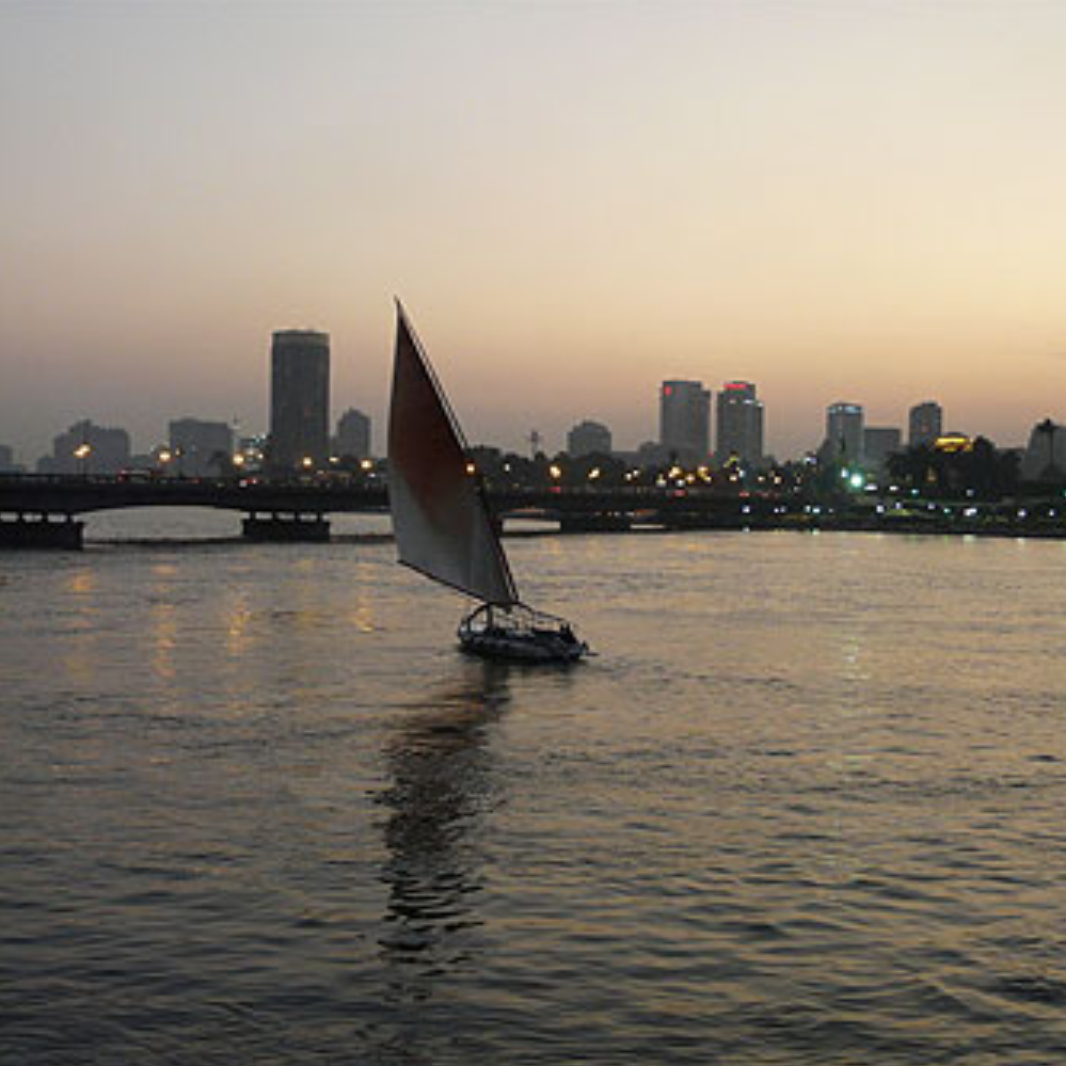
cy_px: 538
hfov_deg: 39.1
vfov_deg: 39.2
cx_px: 615
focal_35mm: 43
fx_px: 1498
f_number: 2.8
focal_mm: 5.9
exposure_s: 1/15
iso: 200
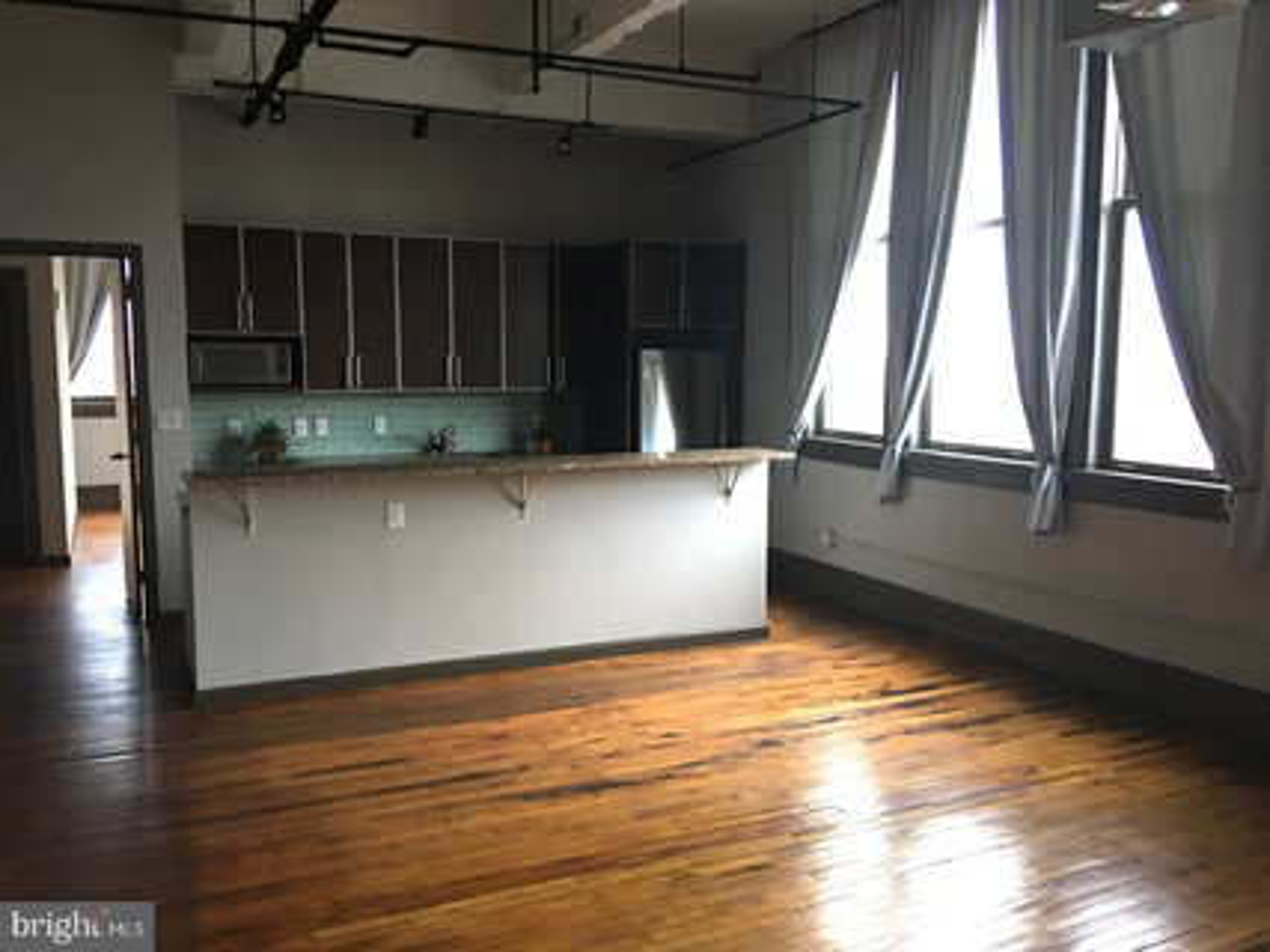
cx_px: 635
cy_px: 476
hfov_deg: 61.7
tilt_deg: -5.3
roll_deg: -0.1
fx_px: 1064
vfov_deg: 48.2
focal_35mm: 29
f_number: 2.2
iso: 80
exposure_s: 1/15
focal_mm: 4.15
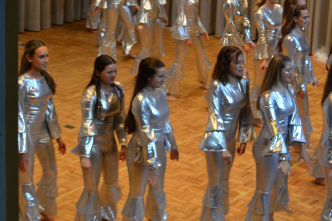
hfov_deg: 19.6
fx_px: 933
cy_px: 65
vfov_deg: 13.5
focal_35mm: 101
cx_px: 330
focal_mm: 29
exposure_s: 1/50
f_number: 4.5
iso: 400
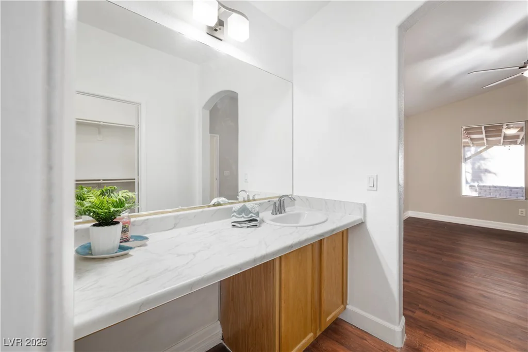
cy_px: 176
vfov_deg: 81.2
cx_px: 264
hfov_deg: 104.2
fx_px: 205
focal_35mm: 14
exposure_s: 1/1.43
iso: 100
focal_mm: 14
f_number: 9
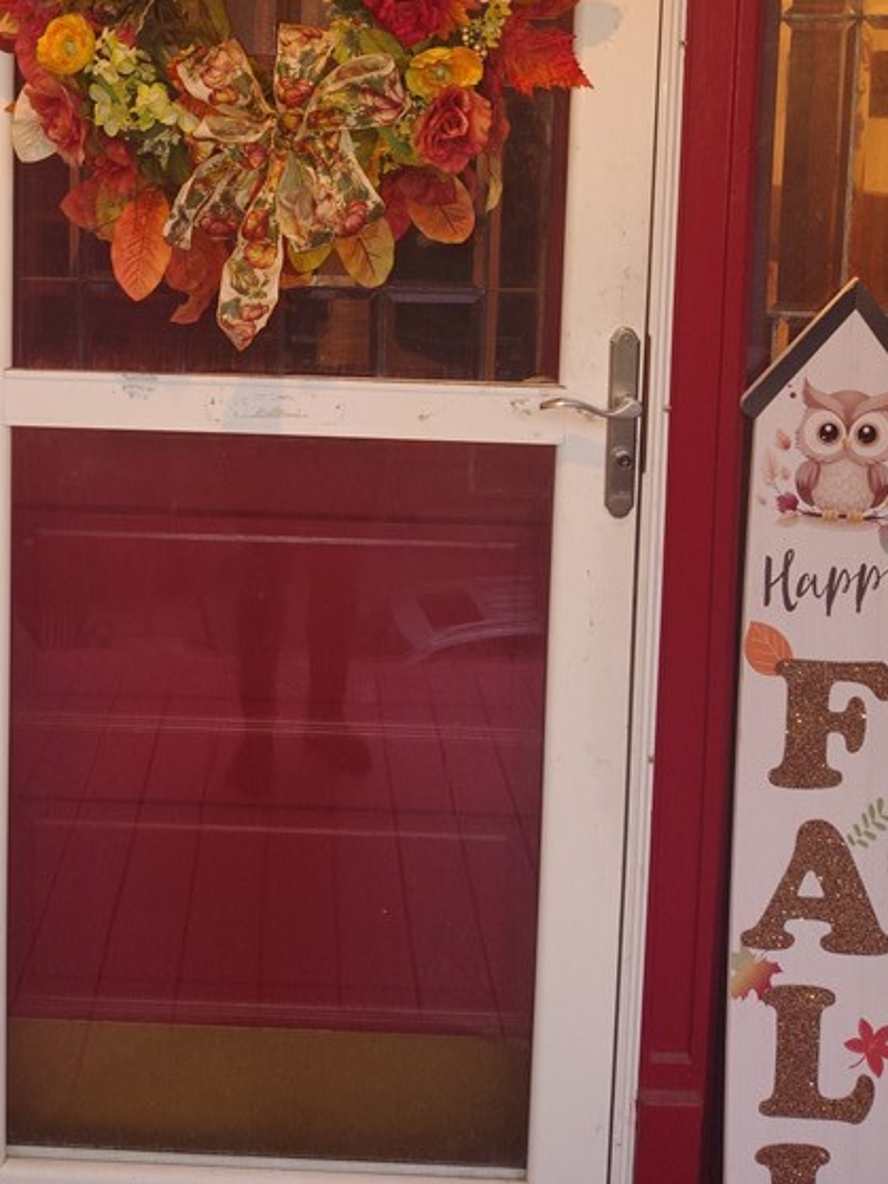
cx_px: 265
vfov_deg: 41.1
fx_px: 1506
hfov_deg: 32.5
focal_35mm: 44
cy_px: 231
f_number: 1.8
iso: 819
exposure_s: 1/60
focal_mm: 5.56
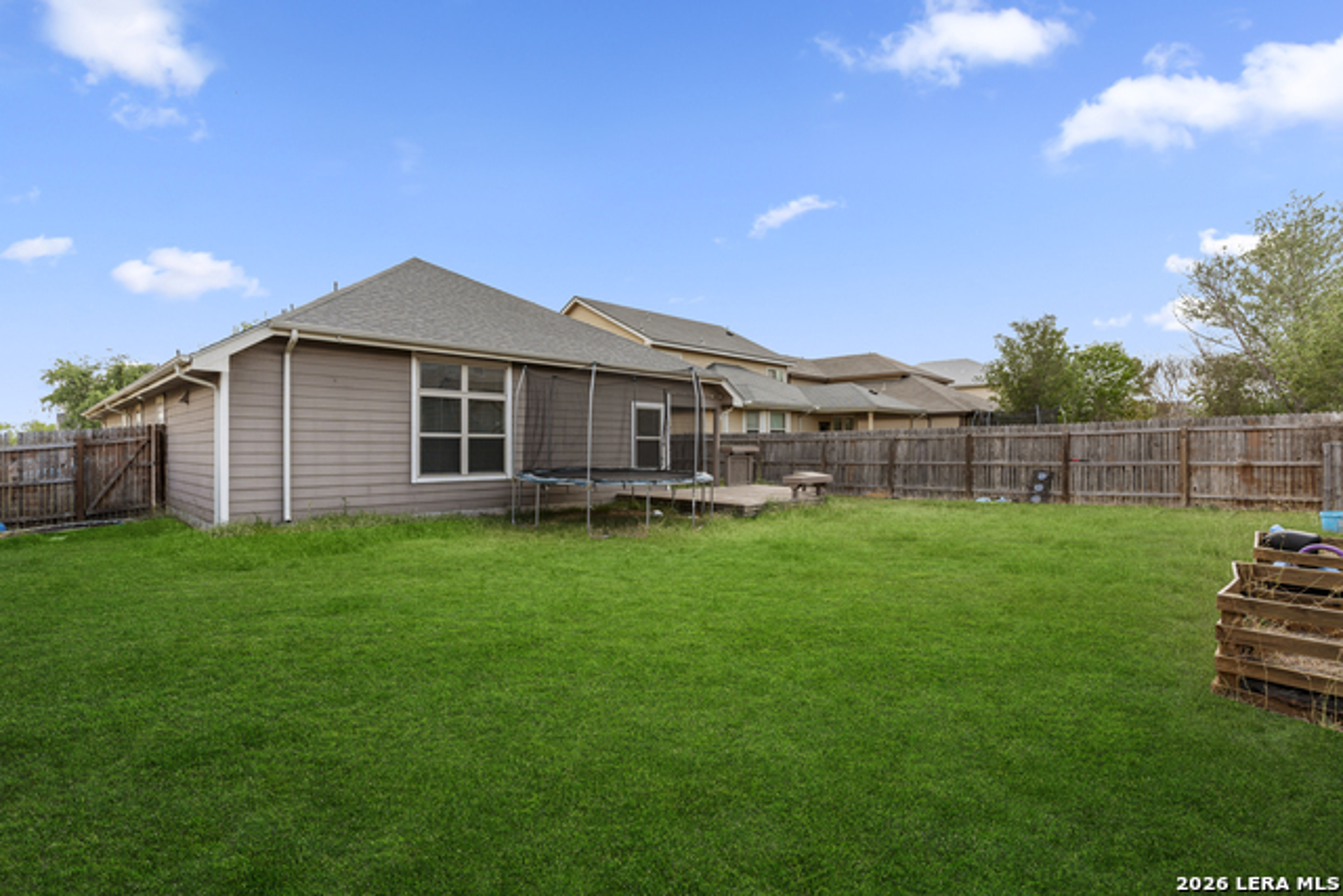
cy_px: 448
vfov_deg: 70.5
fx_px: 634
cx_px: 672
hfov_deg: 93.3
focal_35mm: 17
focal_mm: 17
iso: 100
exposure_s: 1/40
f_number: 8
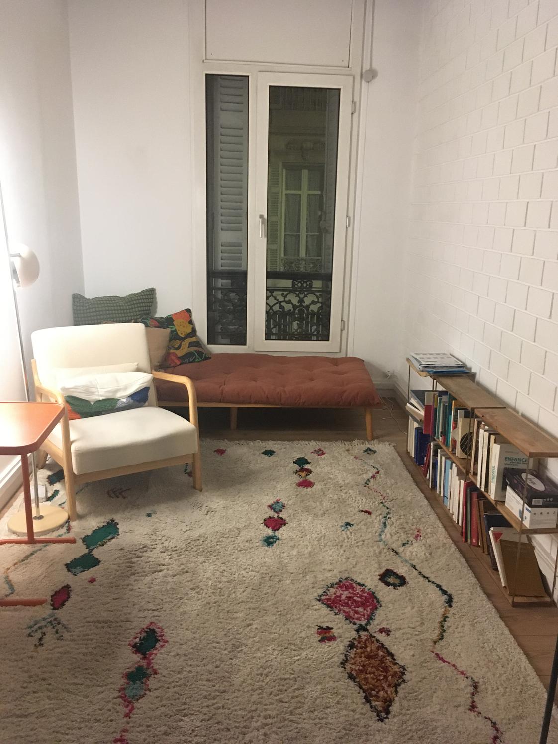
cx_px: 279
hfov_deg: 48.2
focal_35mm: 29
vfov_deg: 61.7
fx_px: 623
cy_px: 372
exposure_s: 1/17
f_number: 2.2
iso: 250
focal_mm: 4.15
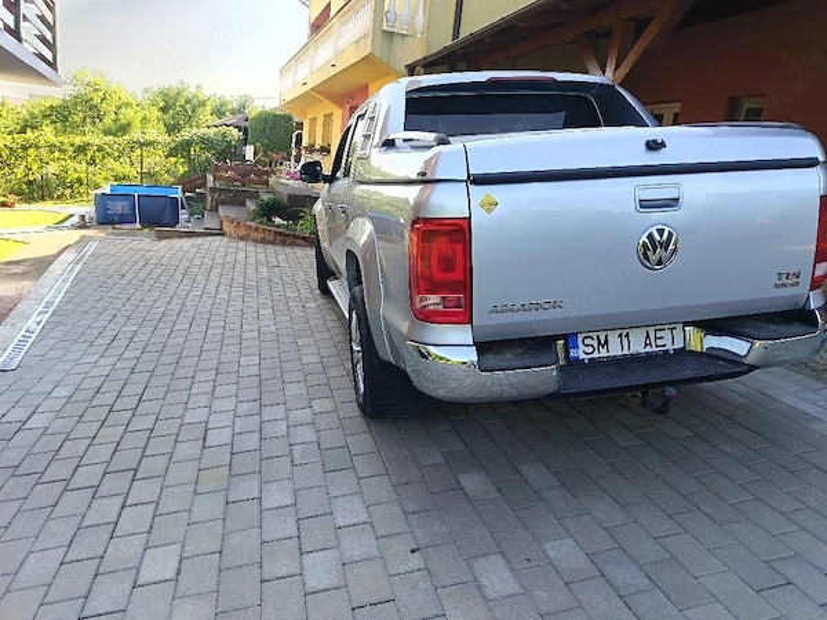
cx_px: 414
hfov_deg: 71.6
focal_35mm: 24
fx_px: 573
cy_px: 310
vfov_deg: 56.8
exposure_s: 1/130
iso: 112
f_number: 1.75
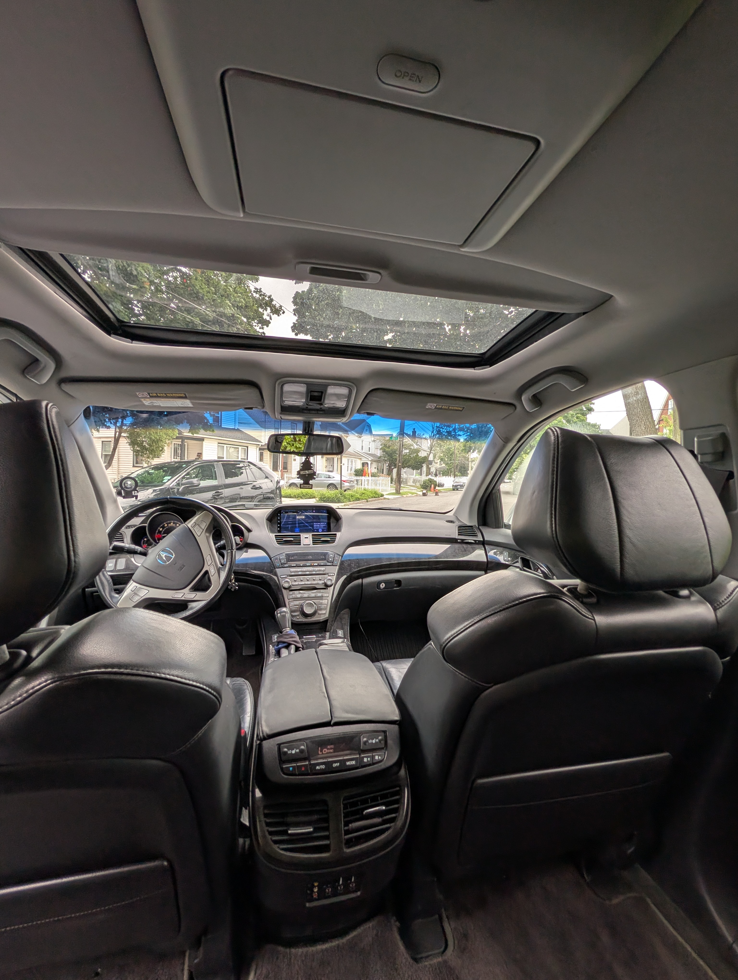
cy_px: 490
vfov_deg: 110.5
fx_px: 340
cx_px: 369
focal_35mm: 12
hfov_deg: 94.6
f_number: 1.7
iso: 53
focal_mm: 2.02
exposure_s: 1/173
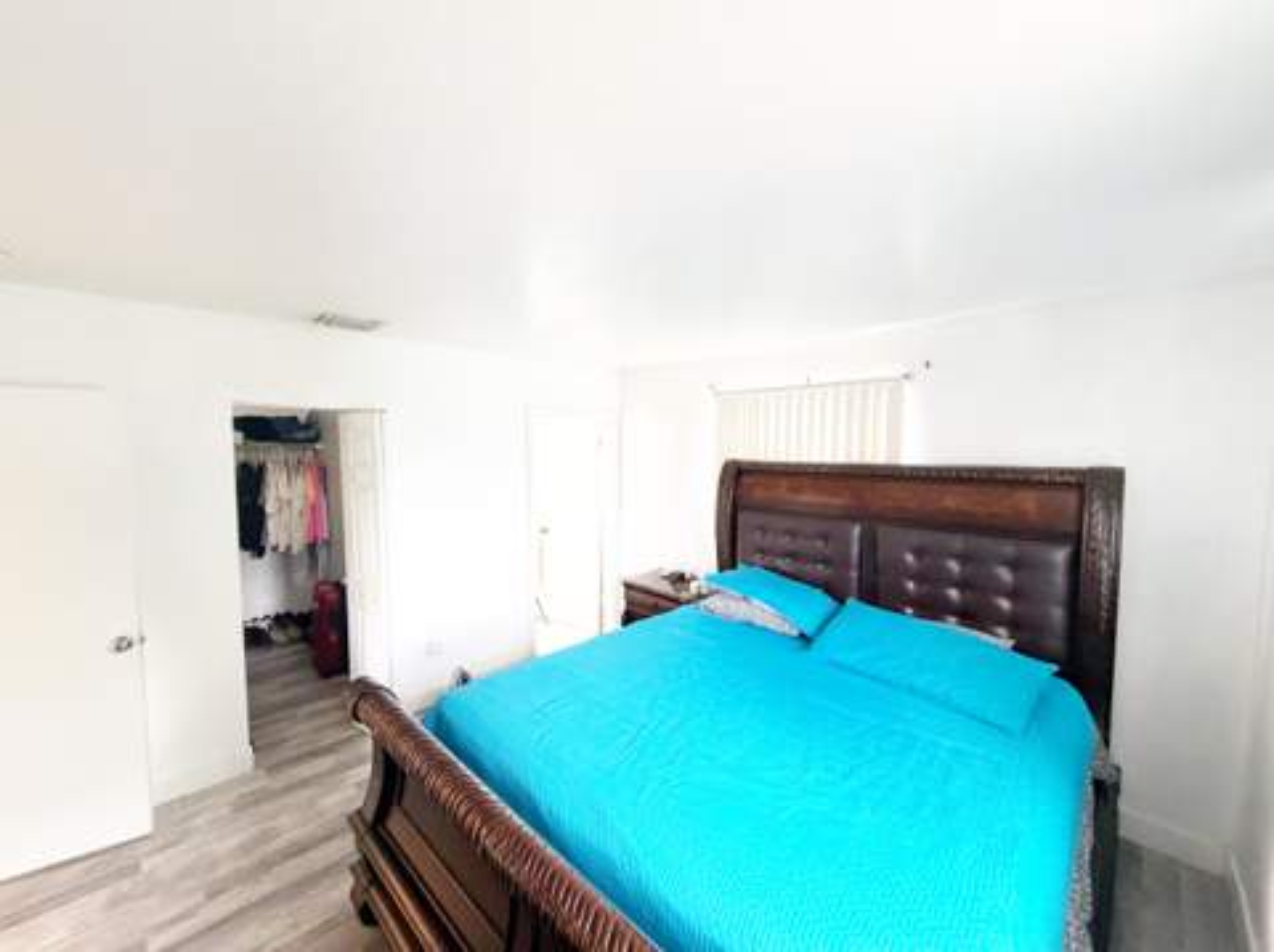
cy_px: 476
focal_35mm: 14
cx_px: 637
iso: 320
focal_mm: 2.22
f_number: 2.2
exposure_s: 1/91
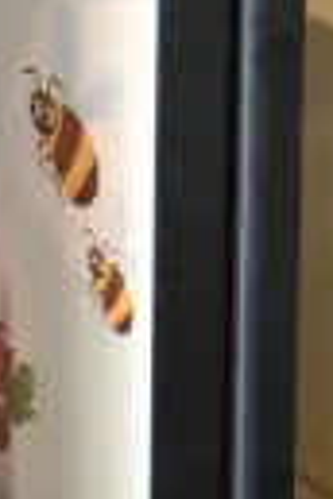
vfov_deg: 10.5
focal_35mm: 191
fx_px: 2650
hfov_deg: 6.8
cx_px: 809
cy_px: -139
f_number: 3.5
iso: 2200
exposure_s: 1/30
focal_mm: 18
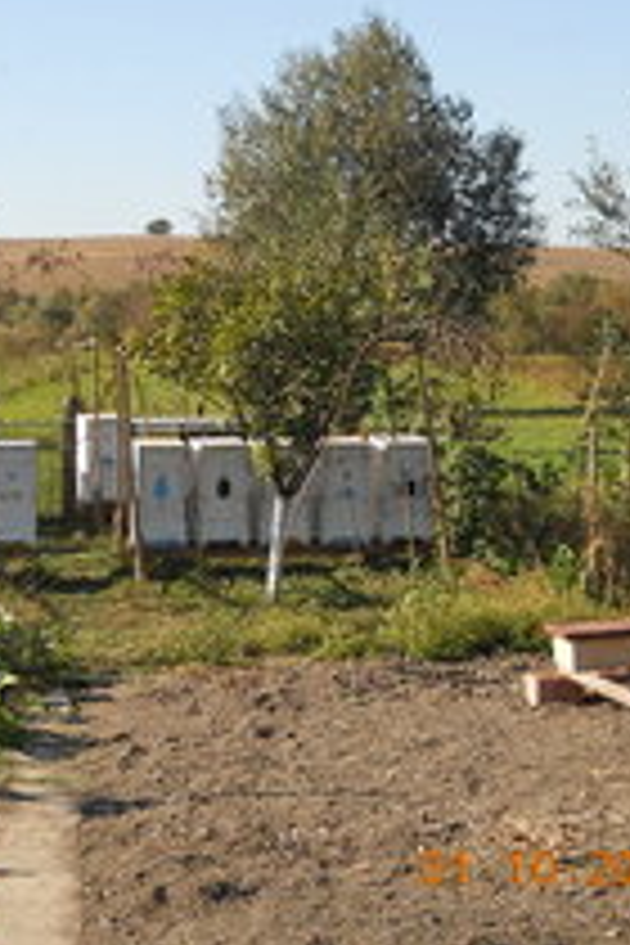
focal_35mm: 71
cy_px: 394
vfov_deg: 28.4
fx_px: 1864
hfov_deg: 19.0
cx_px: 148
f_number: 5.5
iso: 80
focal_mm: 6.72
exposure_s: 1/250
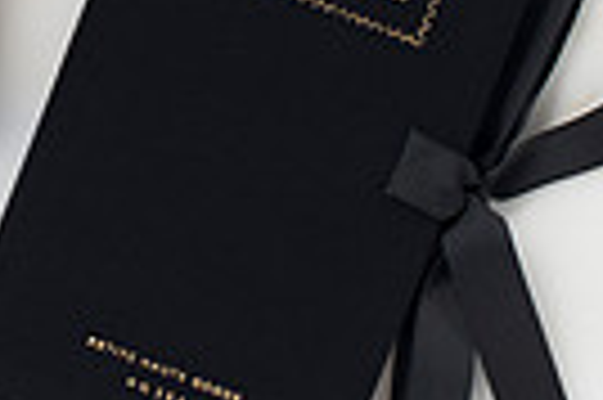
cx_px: -5
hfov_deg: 9.2
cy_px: 6
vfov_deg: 6.1
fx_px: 3731
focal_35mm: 223
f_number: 10
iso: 250
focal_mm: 50
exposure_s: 1/80
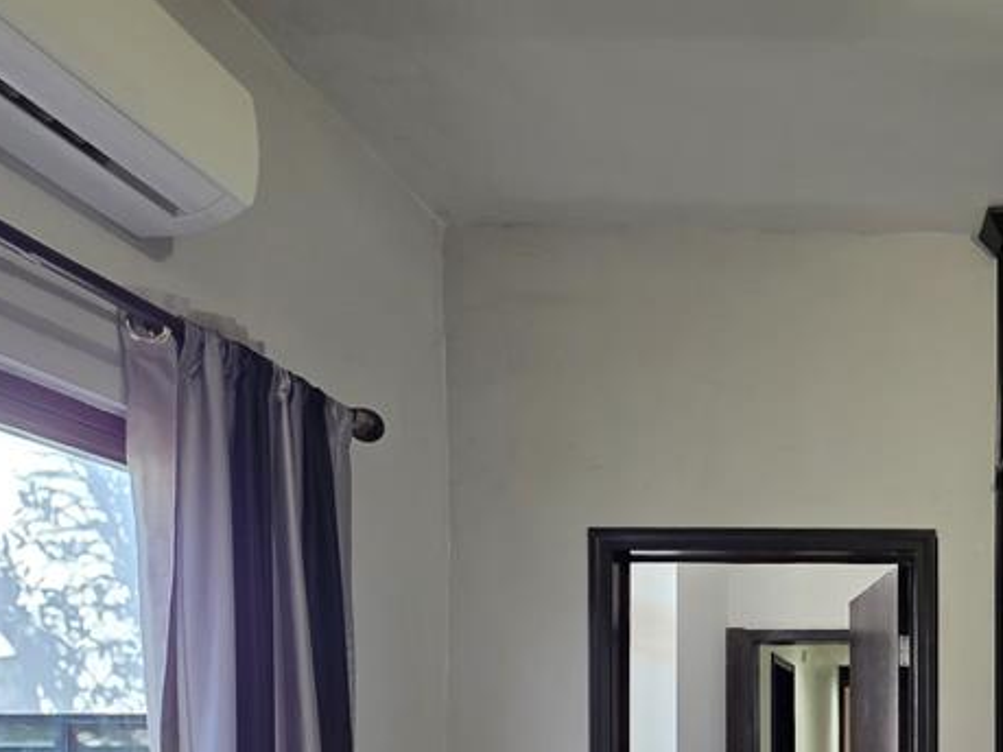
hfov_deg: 53.3
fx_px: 840
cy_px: 752
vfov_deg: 41.8
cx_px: 918
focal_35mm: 29
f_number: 1.9
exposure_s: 1/60
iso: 200
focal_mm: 2.2
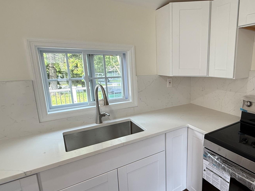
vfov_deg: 61.1
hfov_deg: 73.6
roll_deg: -0.1
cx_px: 174
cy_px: 97
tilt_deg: -12.9
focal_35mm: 22
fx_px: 162
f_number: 2.2
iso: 125
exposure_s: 1/120
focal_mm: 2.22
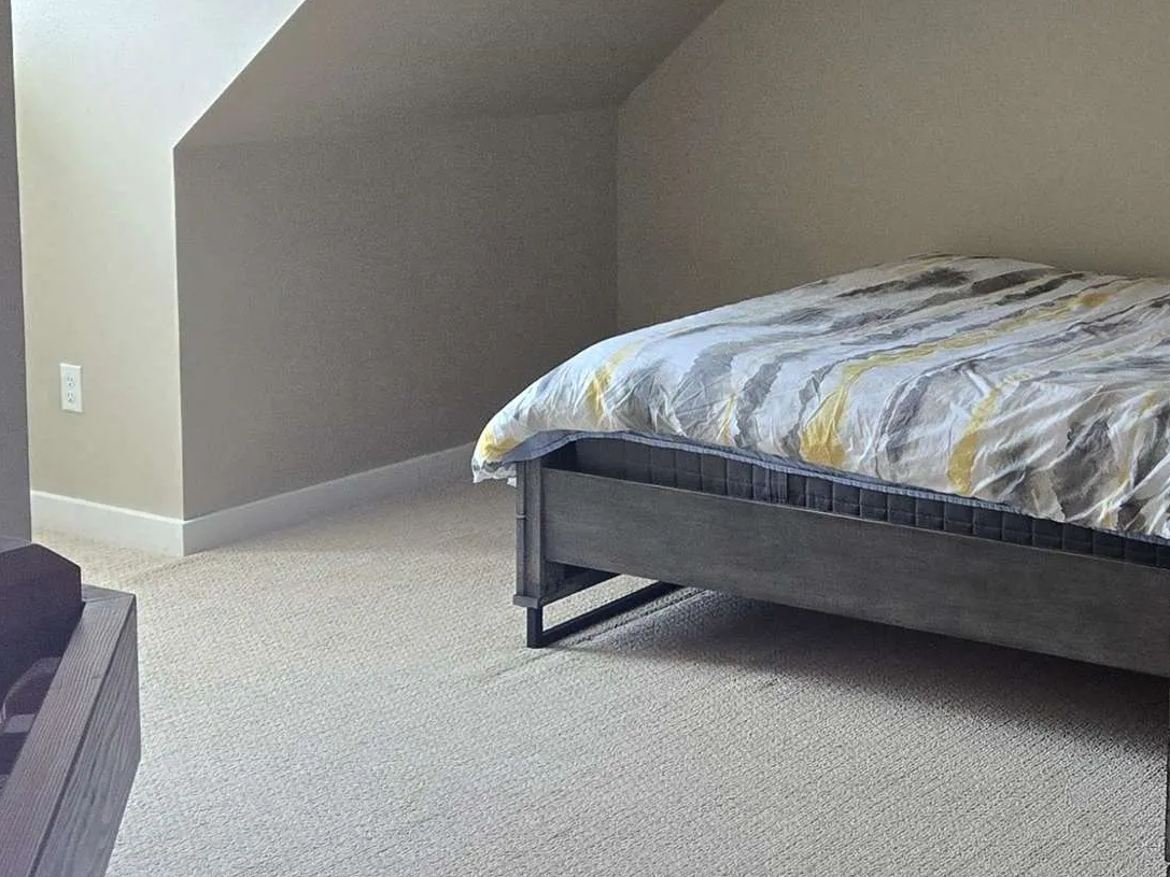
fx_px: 2197
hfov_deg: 28.6
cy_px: 185
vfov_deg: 22.3
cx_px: 1066
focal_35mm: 65
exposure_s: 1/120
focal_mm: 5.4
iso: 320
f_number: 1.8
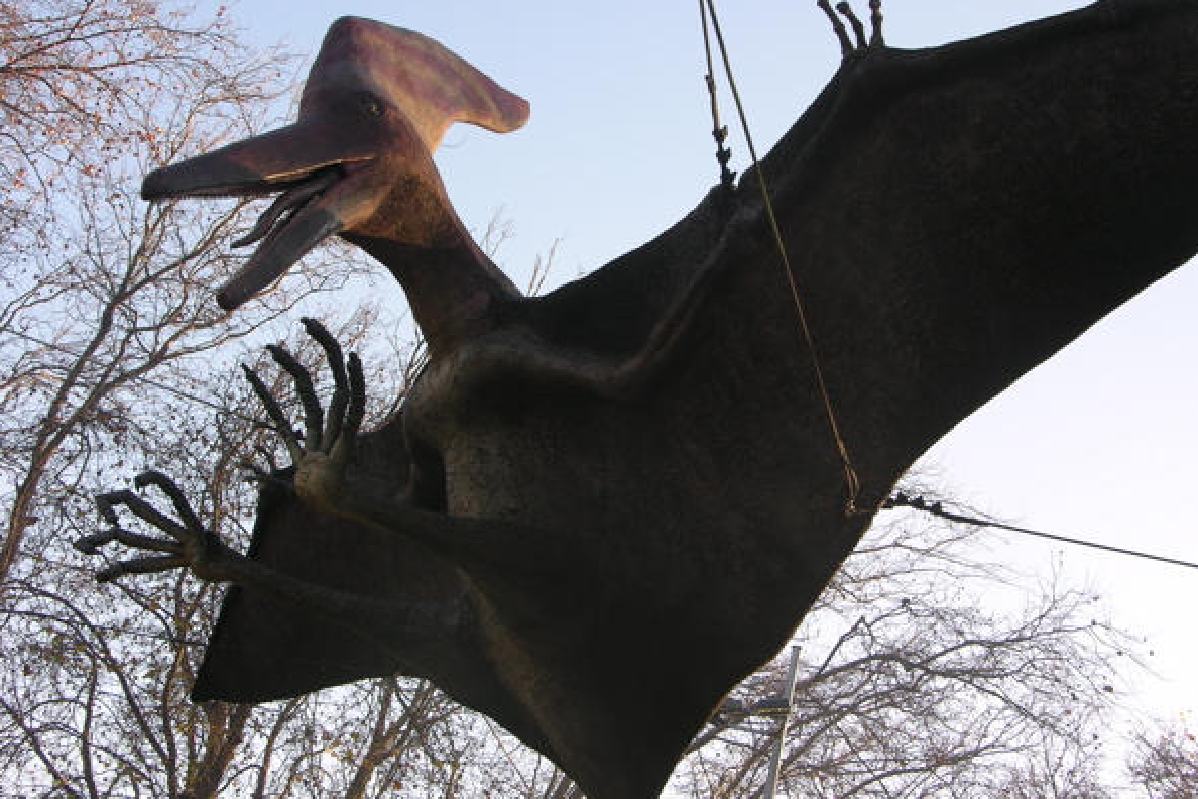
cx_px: 615
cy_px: 383
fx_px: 1863
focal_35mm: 56
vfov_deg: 24.2
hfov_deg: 35.6
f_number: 4.3
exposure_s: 1/75.1
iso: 50
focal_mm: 12.7
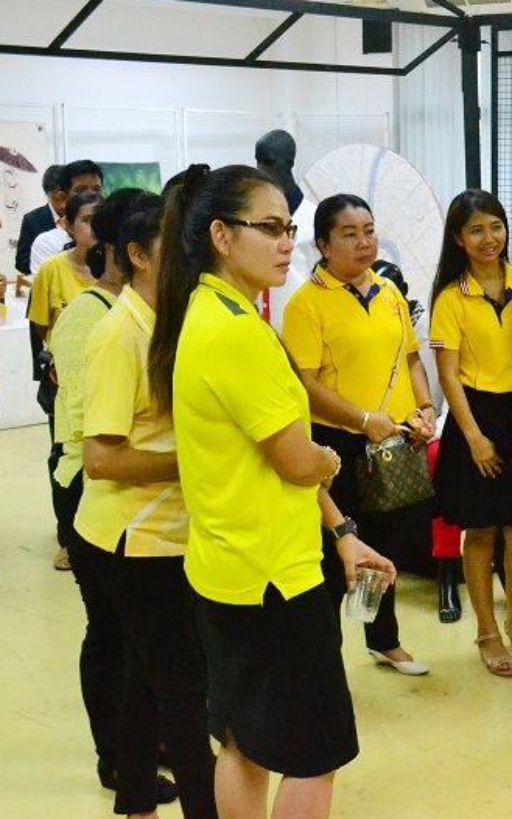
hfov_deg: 19.0
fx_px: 1452
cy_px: 411
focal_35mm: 65
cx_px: 590
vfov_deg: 31.5
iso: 6400
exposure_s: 1/160
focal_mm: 28
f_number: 6.3
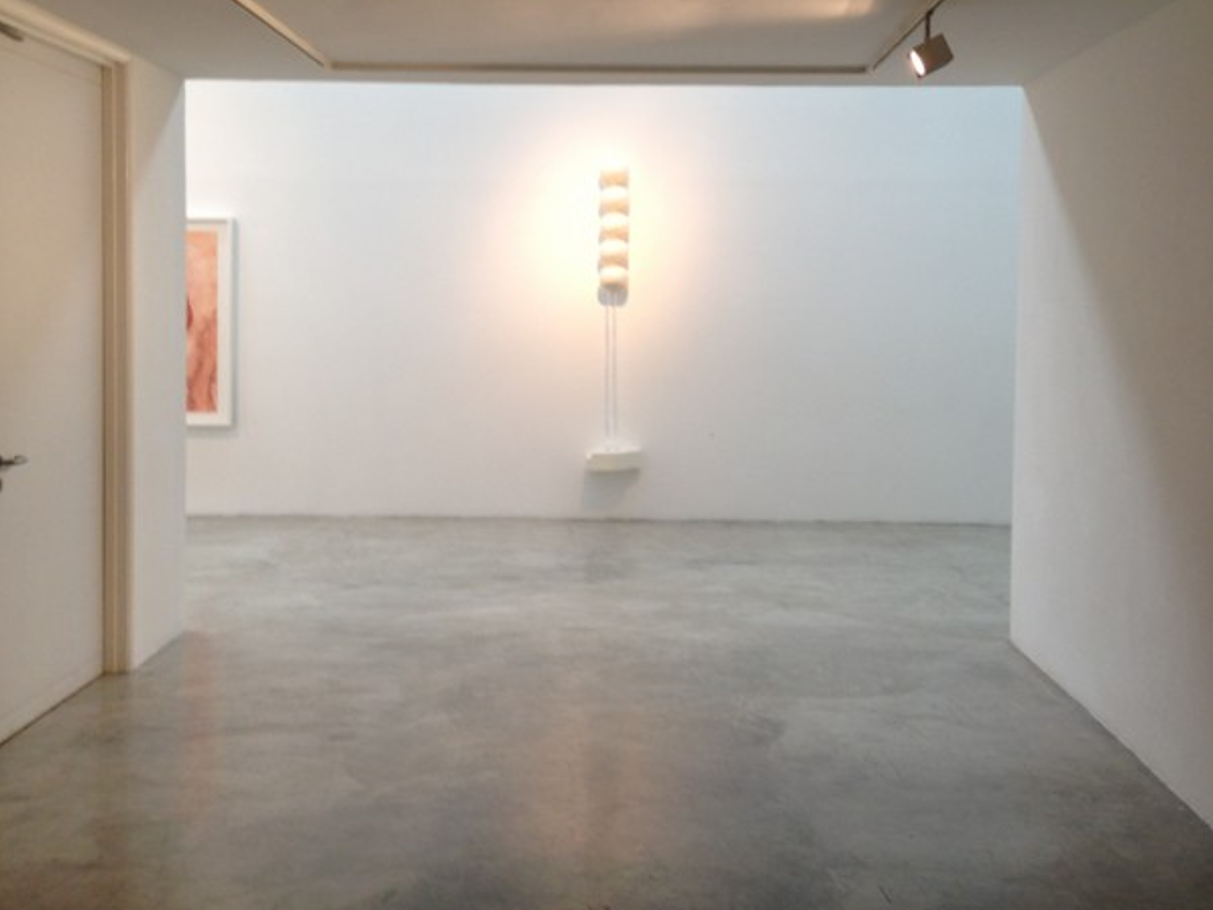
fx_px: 1647
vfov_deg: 30.8
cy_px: 354
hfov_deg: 40.4
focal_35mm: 47
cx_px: 609
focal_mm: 4.28
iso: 64
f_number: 2.4
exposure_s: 1/24
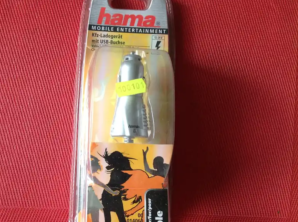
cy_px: 126
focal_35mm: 45
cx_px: 108
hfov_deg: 41.8
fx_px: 387
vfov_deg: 32.0
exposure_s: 1/40
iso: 64
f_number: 2.4
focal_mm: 4.28
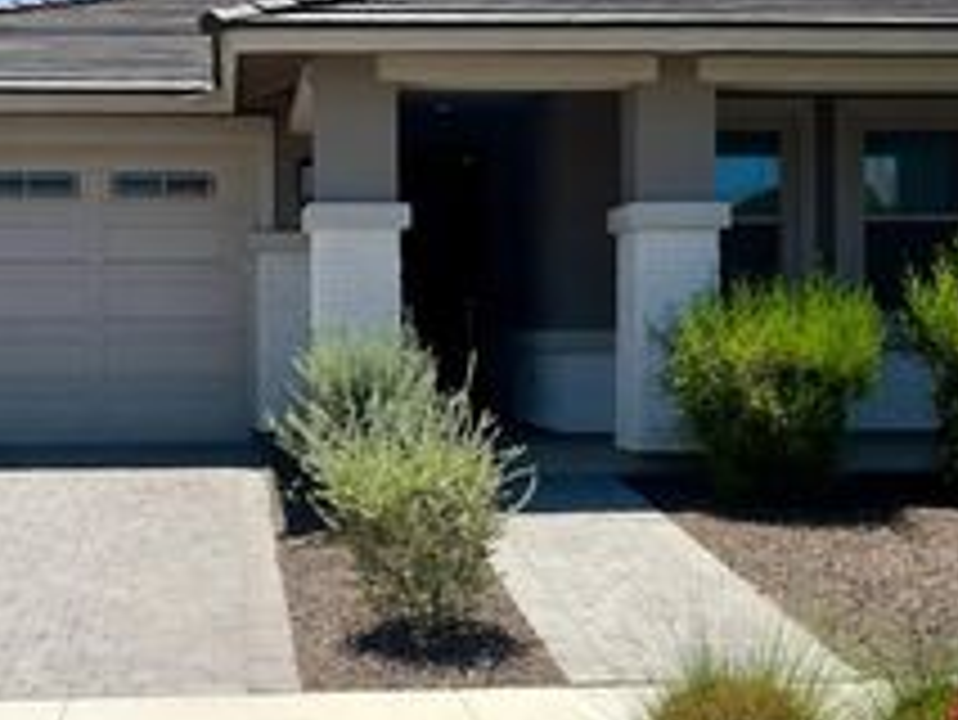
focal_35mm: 61
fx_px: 1689
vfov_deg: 24.0
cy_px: 326
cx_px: 400
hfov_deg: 31.6
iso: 50
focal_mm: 5.1
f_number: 1.6
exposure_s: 1/5076
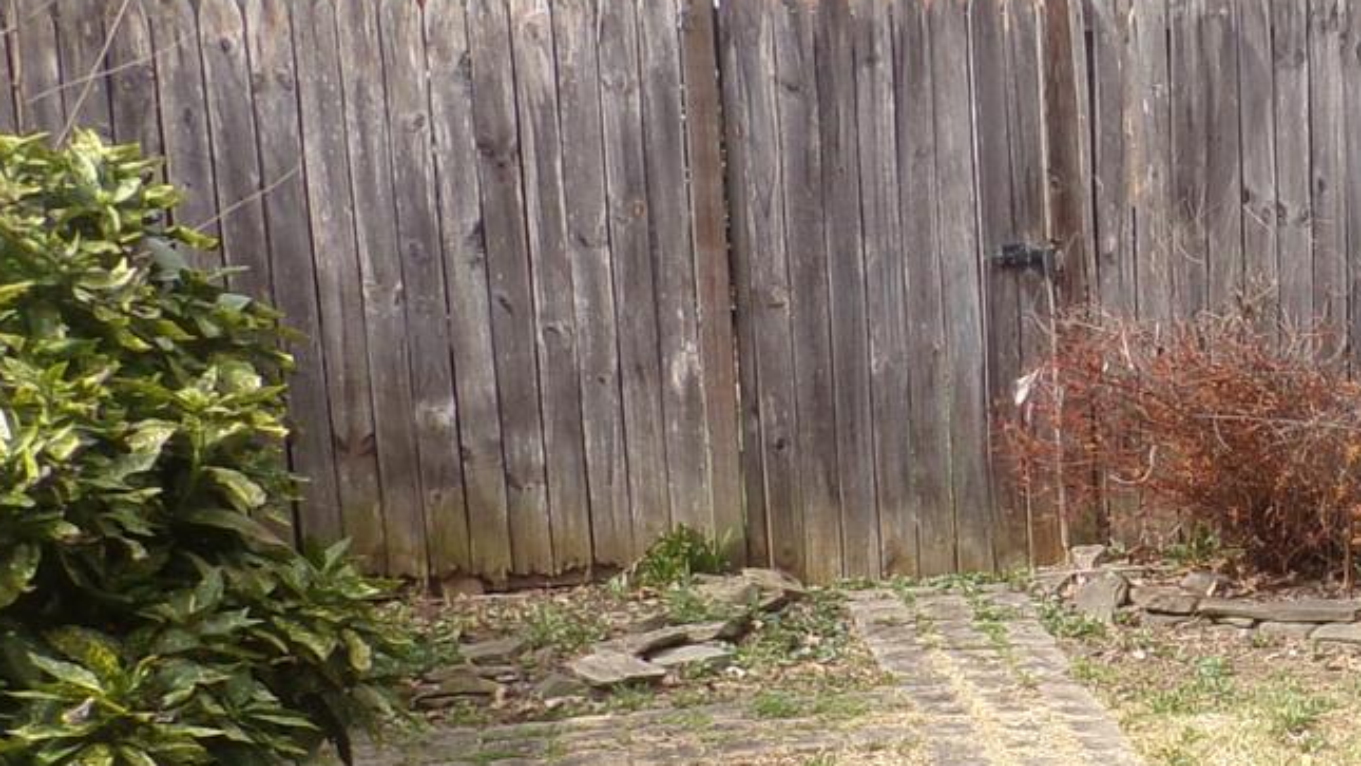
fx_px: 2996
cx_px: 1726
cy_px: 724
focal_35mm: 83
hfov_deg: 23.0
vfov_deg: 14.4
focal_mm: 4.3
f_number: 5.8
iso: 80
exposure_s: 1/120
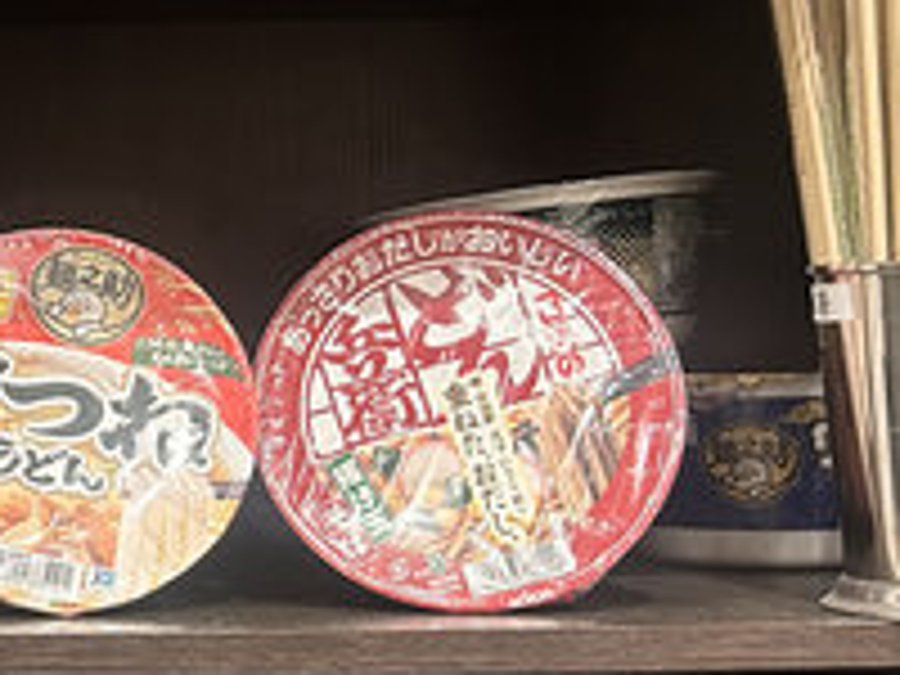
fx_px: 2028
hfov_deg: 23.7
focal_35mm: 78
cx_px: -40
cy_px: 396
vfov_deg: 18.9
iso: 500
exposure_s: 1/51
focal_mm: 5.7
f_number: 1.5
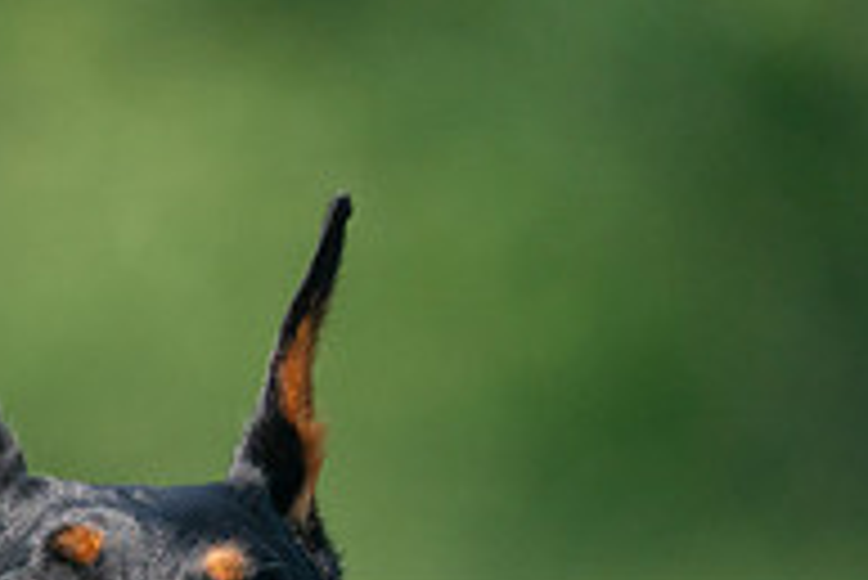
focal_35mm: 1805
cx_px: 72
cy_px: 825
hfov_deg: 1.1
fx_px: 43552
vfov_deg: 0.8
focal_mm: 600
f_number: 6.3
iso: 2000
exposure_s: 1/4000
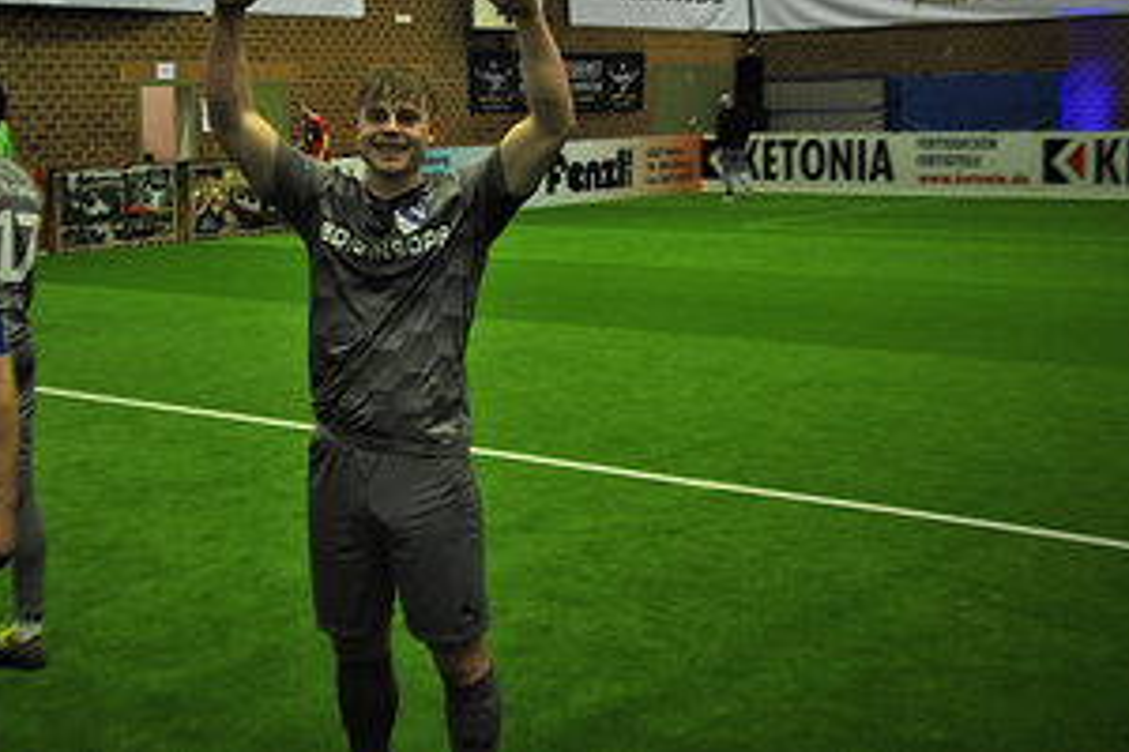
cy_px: 256
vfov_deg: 24.1
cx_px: 437
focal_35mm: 56
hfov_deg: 35.5
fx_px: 1756
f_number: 4
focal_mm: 28
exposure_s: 1/50
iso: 1600
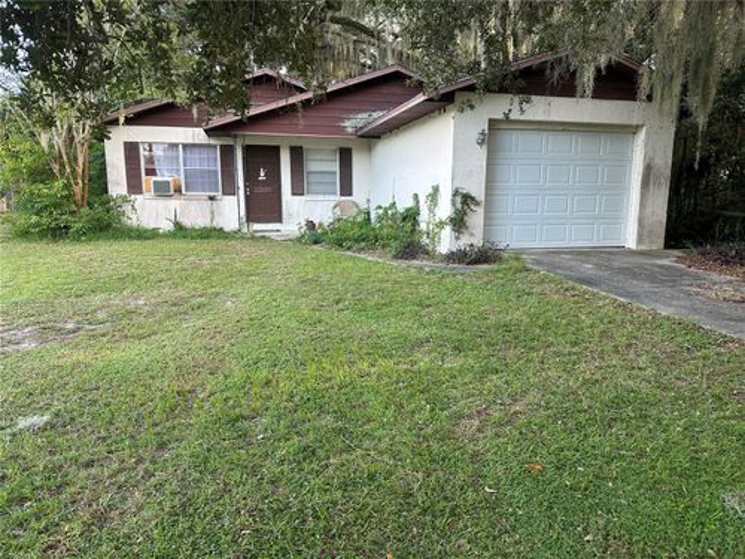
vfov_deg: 56.8
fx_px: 517
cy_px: 280
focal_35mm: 24
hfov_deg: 71.6
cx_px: 372
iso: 80
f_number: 1.78
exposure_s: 1/121
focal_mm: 6.86
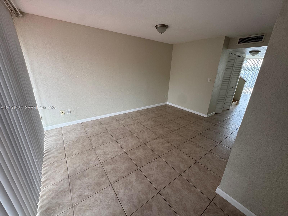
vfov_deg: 85.7
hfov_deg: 102.1
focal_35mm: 14
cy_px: 108
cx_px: 144
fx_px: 116
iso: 160
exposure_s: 1/99
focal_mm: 2.22
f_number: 2.2
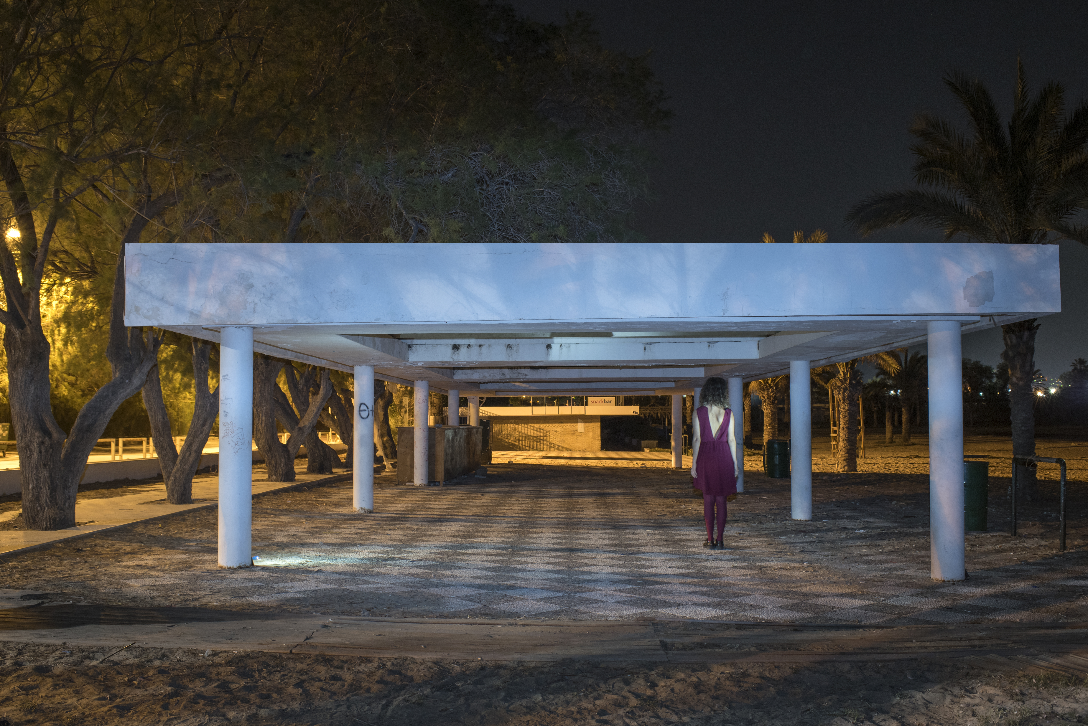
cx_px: 544
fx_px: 1088
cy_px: 363
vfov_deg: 36.9
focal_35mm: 36
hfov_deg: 53.1
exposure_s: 2
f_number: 8
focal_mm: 36
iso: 800
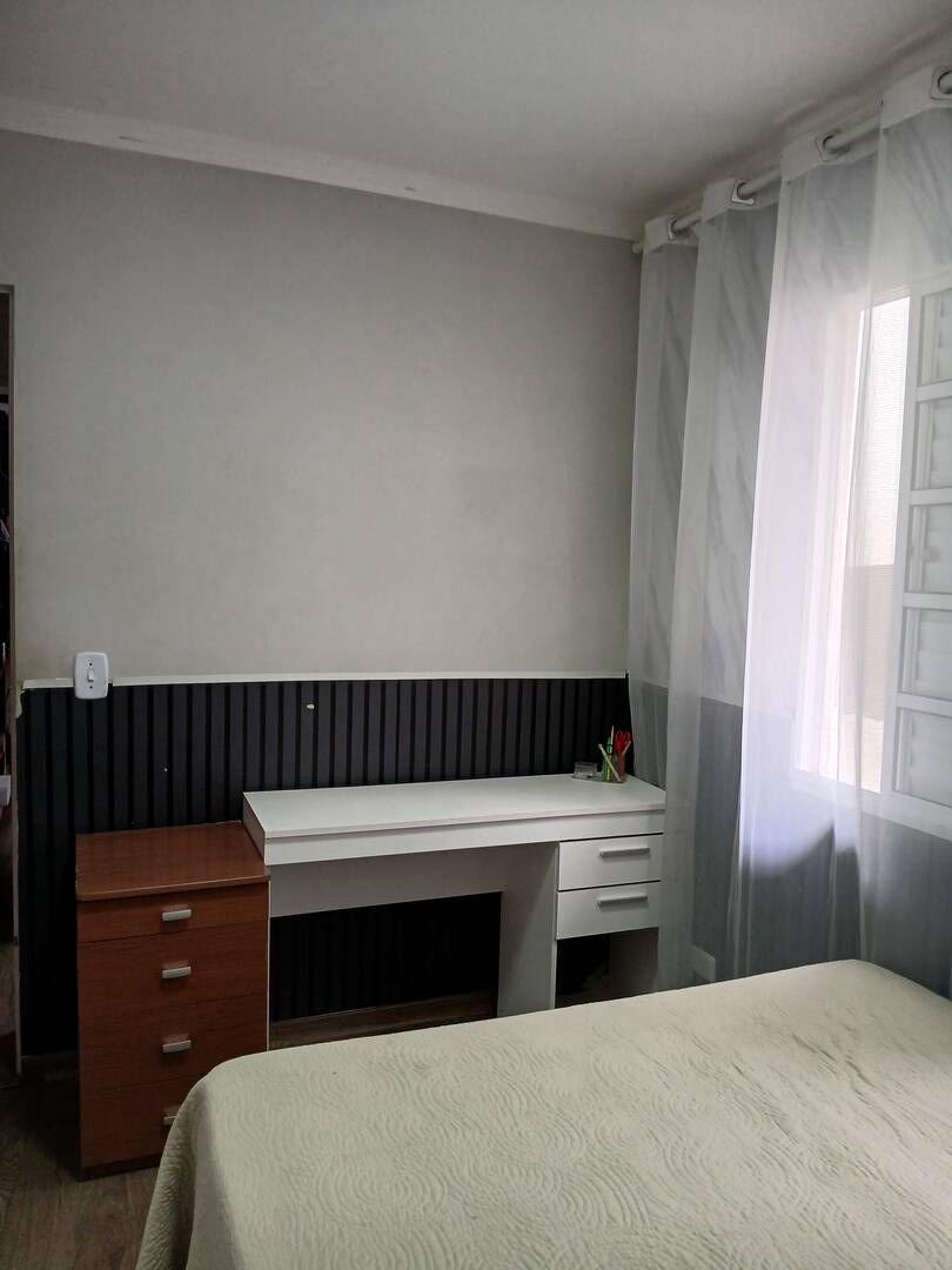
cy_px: 635
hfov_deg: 53.1
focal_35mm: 26
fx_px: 953
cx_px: 476
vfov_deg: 67.3
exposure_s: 1/60
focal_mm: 3.98
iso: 125
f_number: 1.8
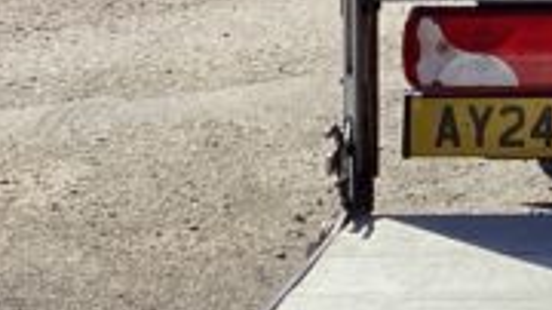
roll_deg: -0.3
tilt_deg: -3.1
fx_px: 2180
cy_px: -336
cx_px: 987
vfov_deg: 7.7
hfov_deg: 13.1
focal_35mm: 149
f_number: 2.4
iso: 25
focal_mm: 3.3
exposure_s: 1/936
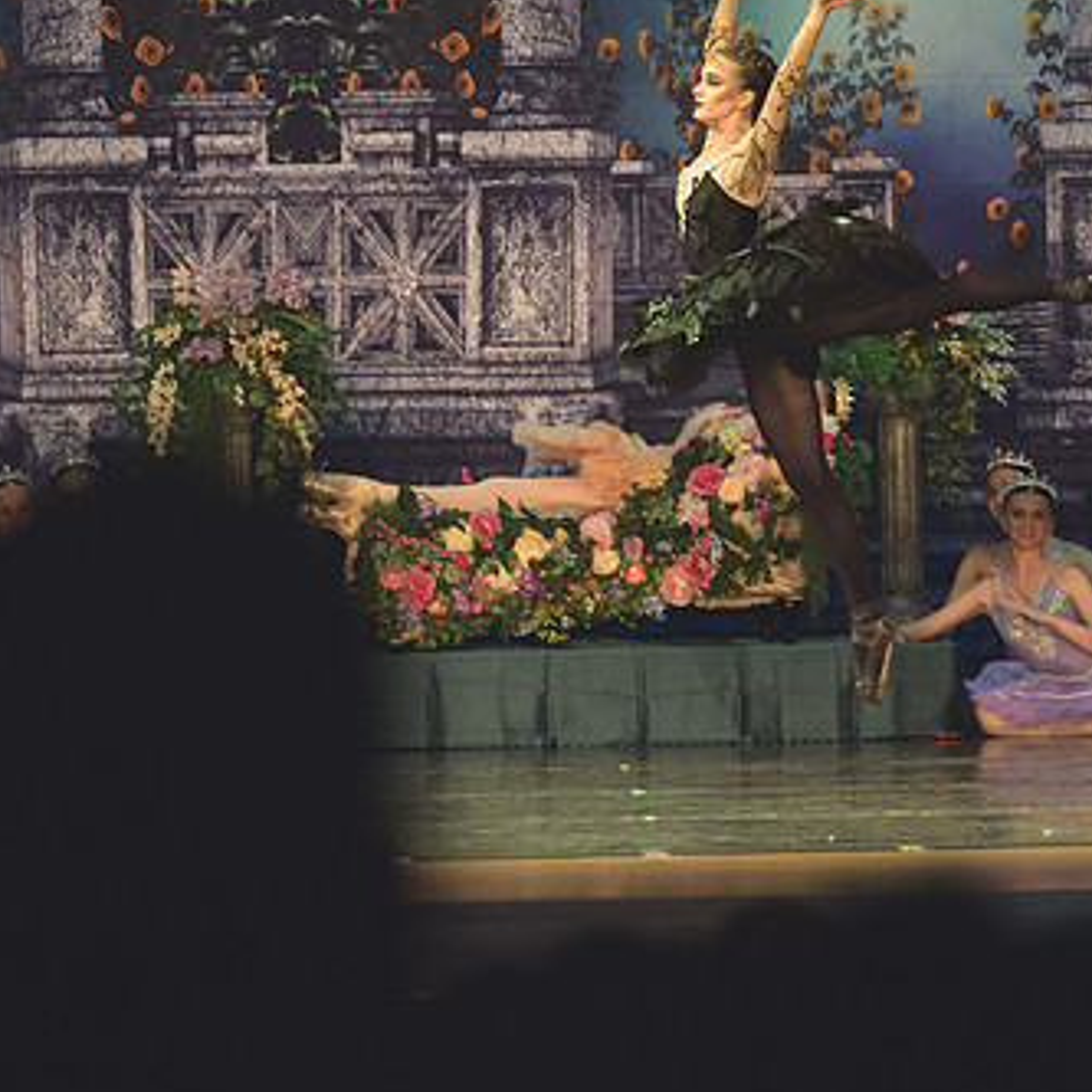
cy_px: 490
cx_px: 784
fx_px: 10315
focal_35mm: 289
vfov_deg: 6.1
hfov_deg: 6.1
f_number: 2.8
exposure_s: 1/320
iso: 12800
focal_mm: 130
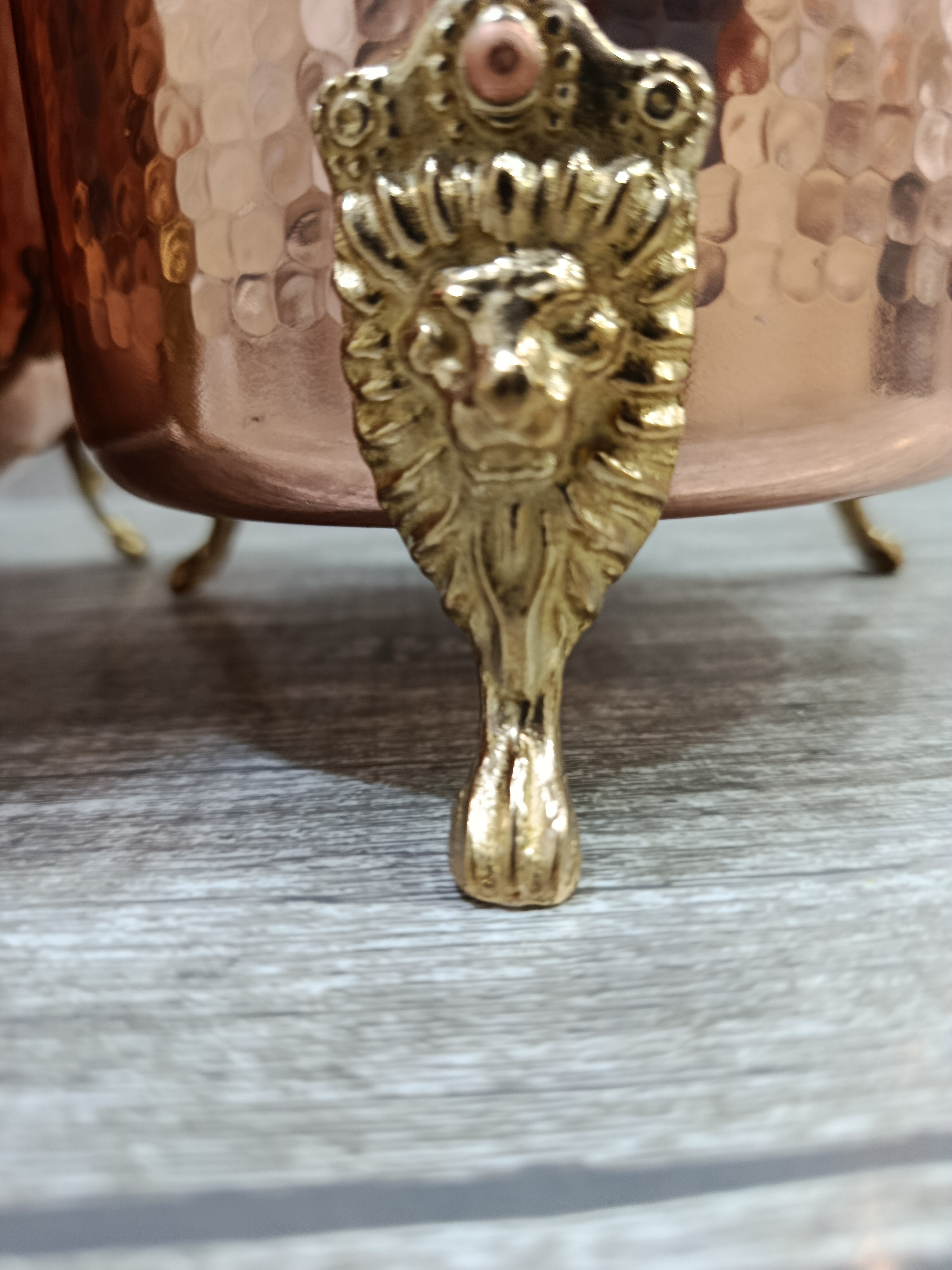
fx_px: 880
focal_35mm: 24
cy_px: 635
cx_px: 476
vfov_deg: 71.6
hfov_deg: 56.8
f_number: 1.7
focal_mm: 5.24
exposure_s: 1/50
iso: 632
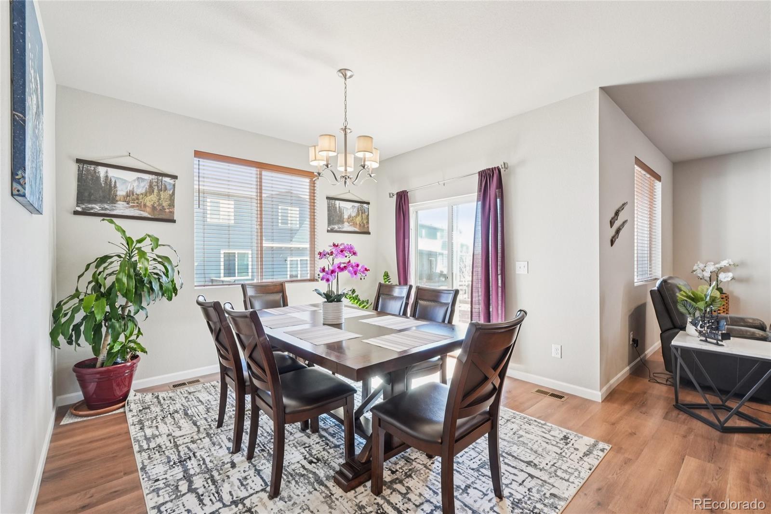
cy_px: 257
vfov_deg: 77.3
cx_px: 386
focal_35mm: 15
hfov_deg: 100.4
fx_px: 321
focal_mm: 10
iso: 800
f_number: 8
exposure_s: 1/4
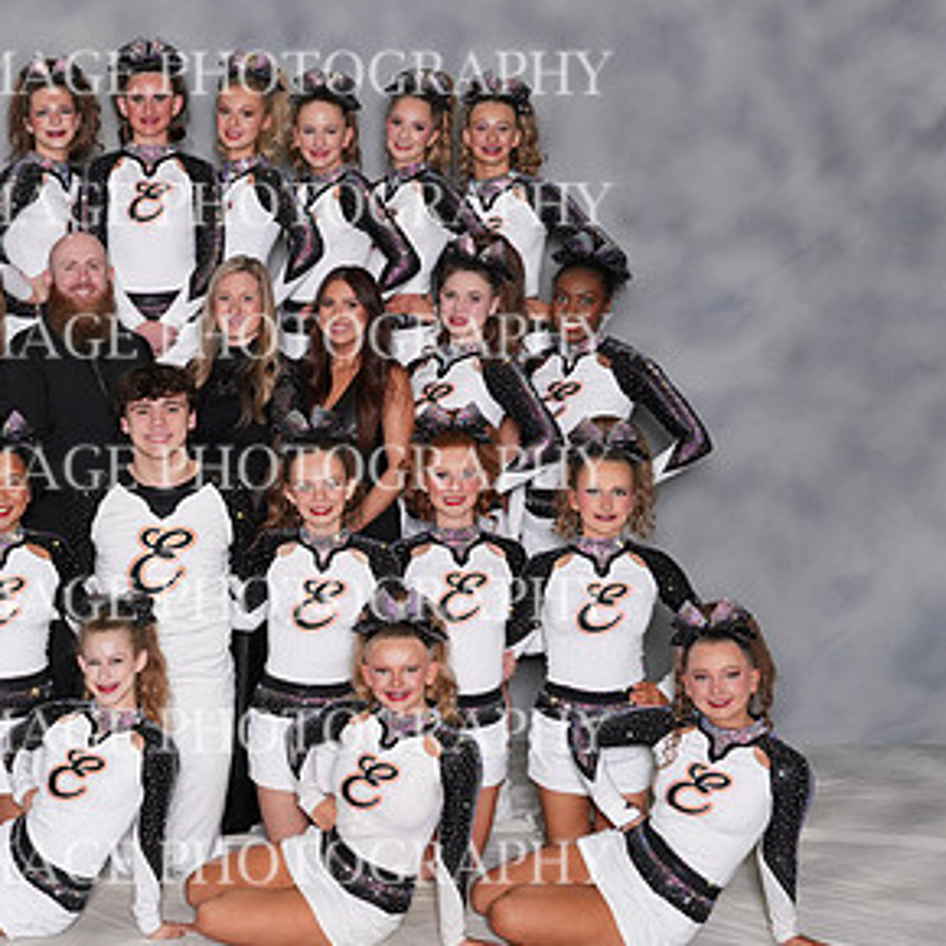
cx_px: 140
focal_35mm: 74
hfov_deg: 23.0
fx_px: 2283
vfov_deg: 23.4
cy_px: 533
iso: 800
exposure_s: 1/80
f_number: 8
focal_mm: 29
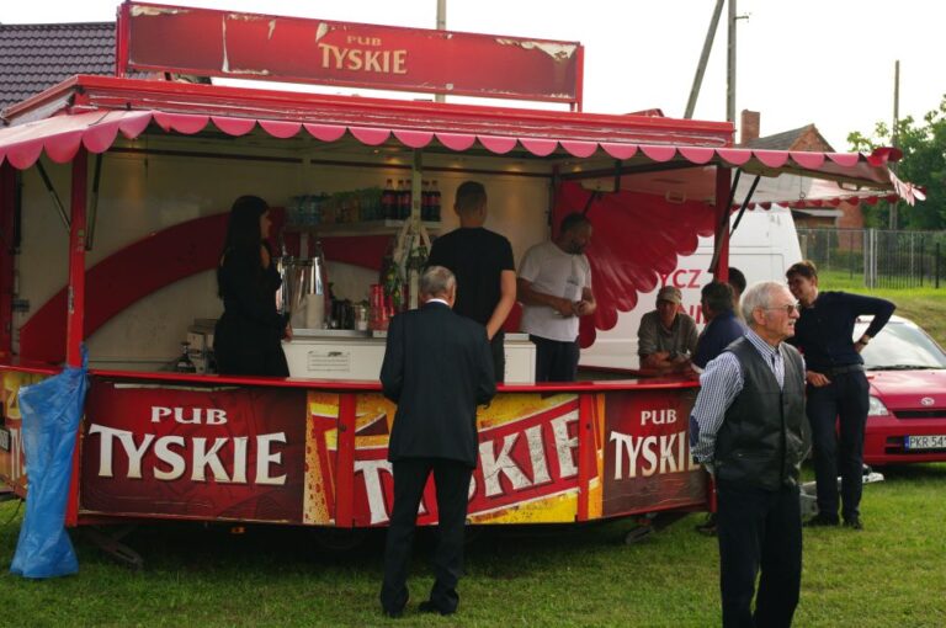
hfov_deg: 28.1
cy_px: 314
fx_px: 1890
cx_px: 473
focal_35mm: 72
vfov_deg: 18.9
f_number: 5.6
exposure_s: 1/350
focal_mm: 47.5
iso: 280
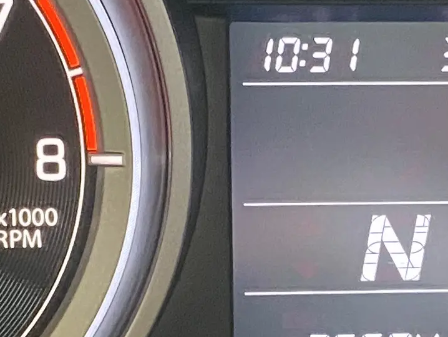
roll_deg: -2.0
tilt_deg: -25.5
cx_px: 386
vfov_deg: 10.1
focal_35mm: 146
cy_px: 304
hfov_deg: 13.4
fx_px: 1890
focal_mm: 4.25
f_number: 1.8
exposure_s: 1/27
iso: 640
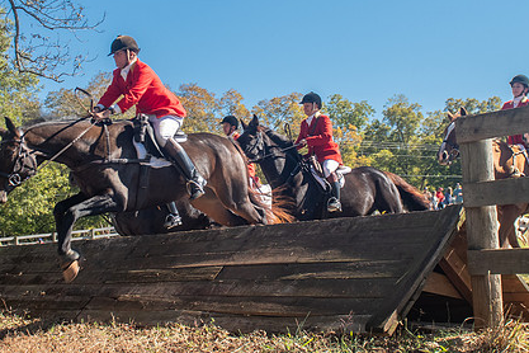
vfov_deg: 22.6
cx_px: 211
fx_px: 882
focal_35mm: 60
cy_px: 129
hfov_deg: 33.3
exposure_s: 1/320
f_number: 4
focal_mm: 24
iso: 400
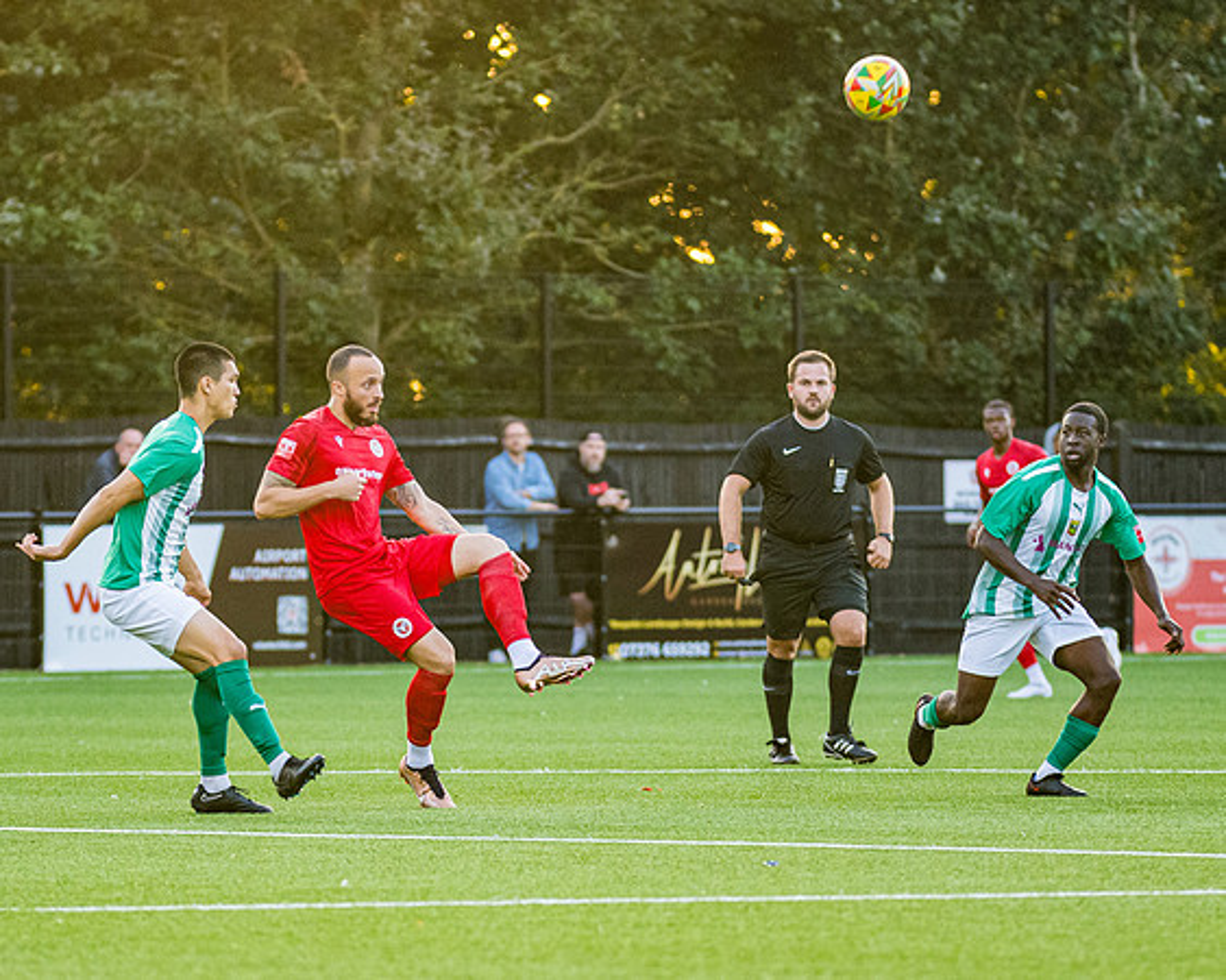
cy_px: 532
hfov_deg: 5.6
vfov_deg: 4.5
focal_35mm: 344
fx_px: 12480
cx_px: 516
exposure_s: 1/1250
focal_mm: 160
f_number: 2.8
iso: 1250
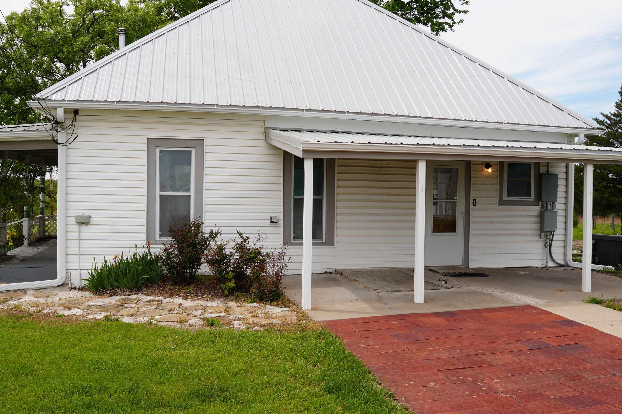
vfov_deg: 38.9
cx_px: 311
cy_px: 198
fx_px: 587
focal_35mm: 34
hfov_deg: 55.8
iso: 100
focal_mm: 18
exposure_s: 1/160
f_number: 10
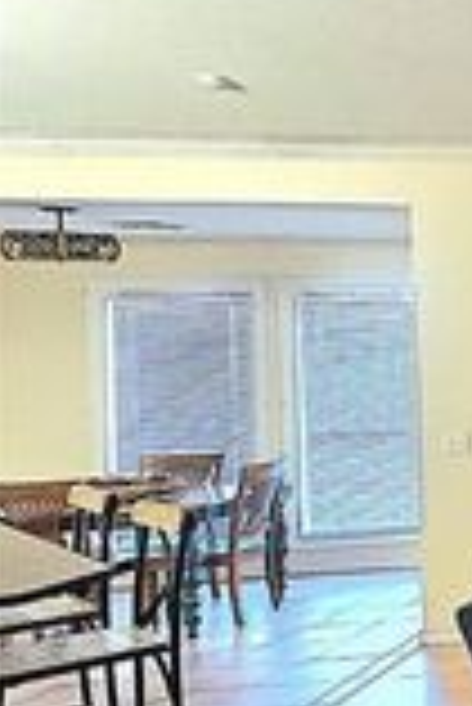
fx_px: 844
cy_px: 344
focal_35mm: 43
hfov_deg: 15.5
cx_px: 1119
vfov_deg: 45.4
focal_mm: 2.2
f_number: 2.2
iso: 640
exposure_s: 1/60.2
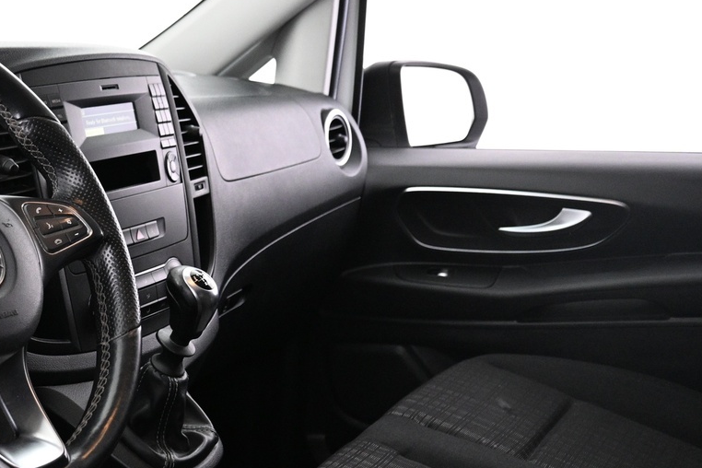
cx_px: 3
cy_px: 279
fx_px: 994
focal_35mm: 51
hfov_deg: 35.3
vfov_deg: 26.4
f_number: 3.5
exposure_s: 1/20
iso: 1600
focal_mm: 16
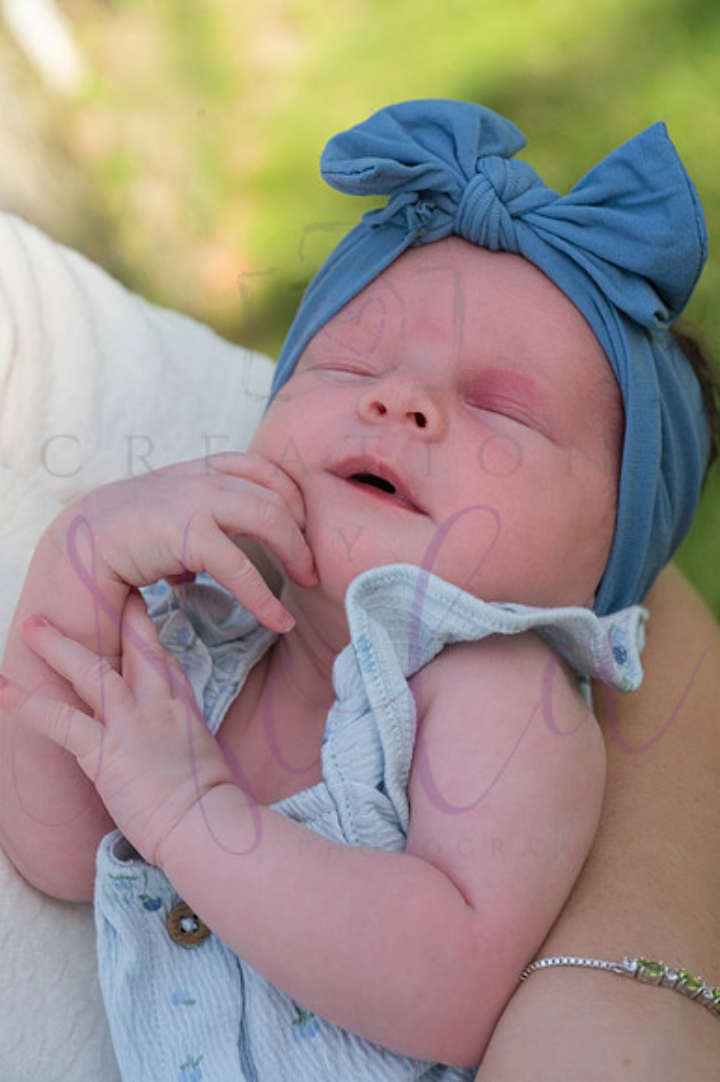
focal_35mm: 81
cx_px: 360
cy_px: 541
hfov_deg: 16.8
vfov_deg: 25.1
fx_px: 2433
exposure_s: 1/320
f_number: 9
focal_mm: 81
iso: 400
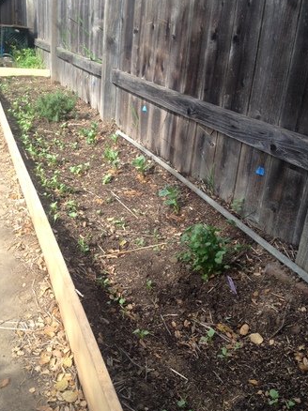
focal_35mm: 40
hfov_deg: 35.9
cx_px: 142
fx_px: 475
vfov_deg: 46.8
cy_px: 208
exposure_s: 1/279
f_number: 2.4
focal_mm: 4.28
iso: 64
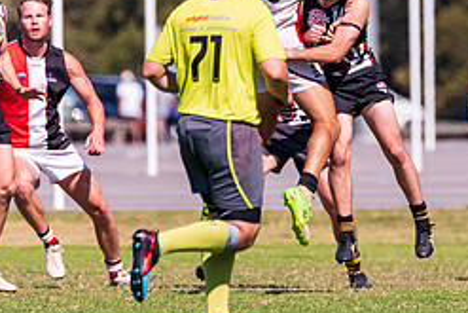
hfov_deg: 1.8
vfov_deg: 1.2
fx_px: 14646
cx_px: 420
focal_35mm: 1126
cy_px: 78
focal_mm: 420
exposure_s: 1/3200
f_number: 6.3
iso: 800
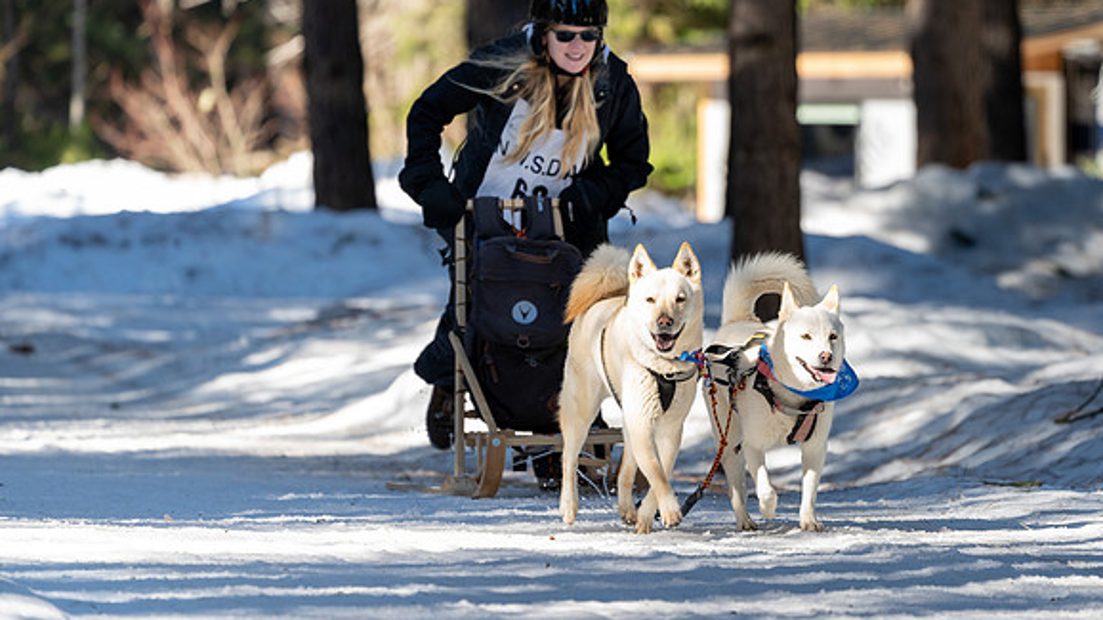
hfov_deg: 6.3
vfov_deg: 3.6
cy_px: 266
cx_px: 616
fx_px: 10002
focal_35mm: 342
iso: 1000
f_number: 5.6
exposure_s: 1/640
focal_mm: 291
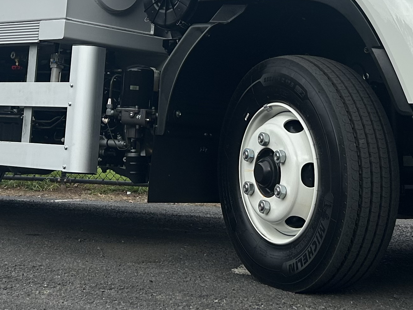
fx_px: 967
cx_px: 168
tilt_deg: +8.1
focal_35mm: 81
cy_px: -40
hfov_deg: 24.1
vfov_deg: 17.5
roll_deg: -2.2
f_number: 1.5
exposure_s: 1/4444
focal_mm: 5.7
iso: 50
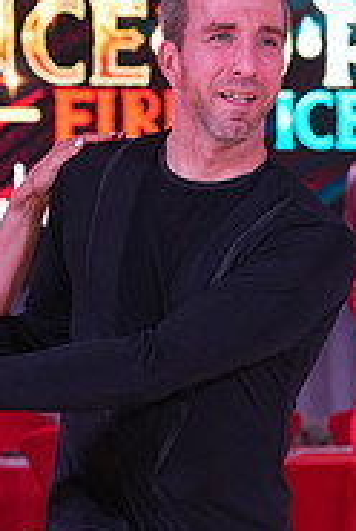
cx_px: -65
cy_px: 640
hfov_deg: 4.1
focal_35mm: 332
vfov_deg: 6.2
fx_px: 4906
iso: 2000
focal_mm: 106
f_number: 5
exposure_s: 1/250
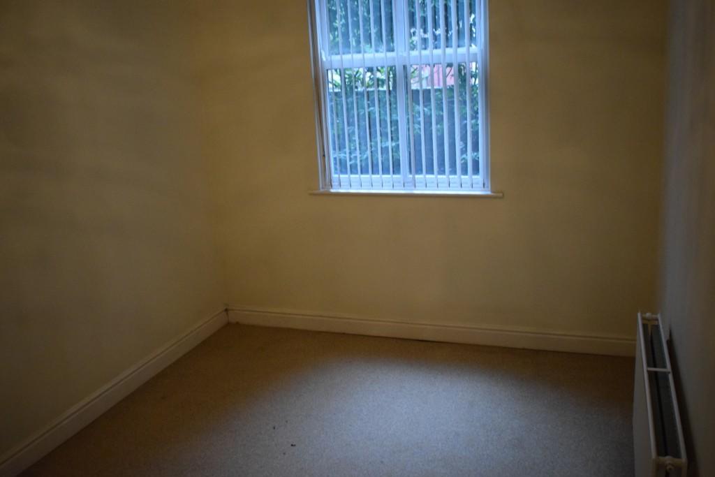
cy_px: 238
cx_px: 358
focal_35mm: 33
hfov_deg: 57.2
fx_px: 655
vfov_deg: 40.0
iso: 3200
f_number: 3.8
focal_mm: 22
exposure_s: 1/100
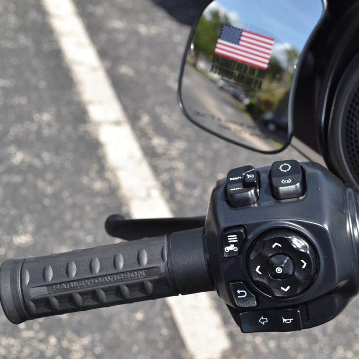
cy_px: 180
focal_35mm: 73
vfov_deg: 23.7
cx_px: 229
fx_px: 857
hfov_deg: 23.6
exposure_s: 1/200
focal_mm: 38
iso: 100
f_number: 7.1
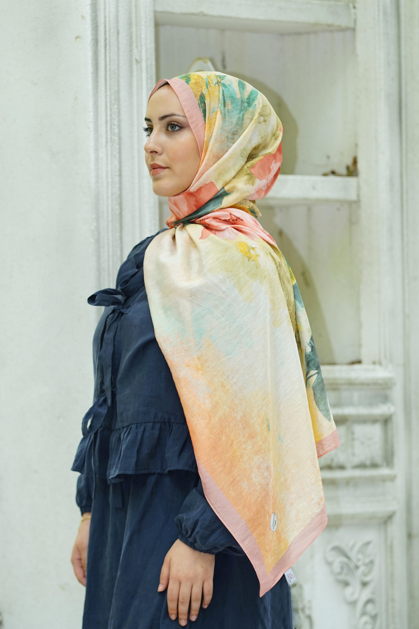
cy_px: 314
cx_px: 210
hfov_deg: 11.0
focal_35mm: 125
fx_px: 2181
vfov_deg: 16.4
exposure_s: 1/100
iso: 400
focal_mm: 125
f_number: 3.5
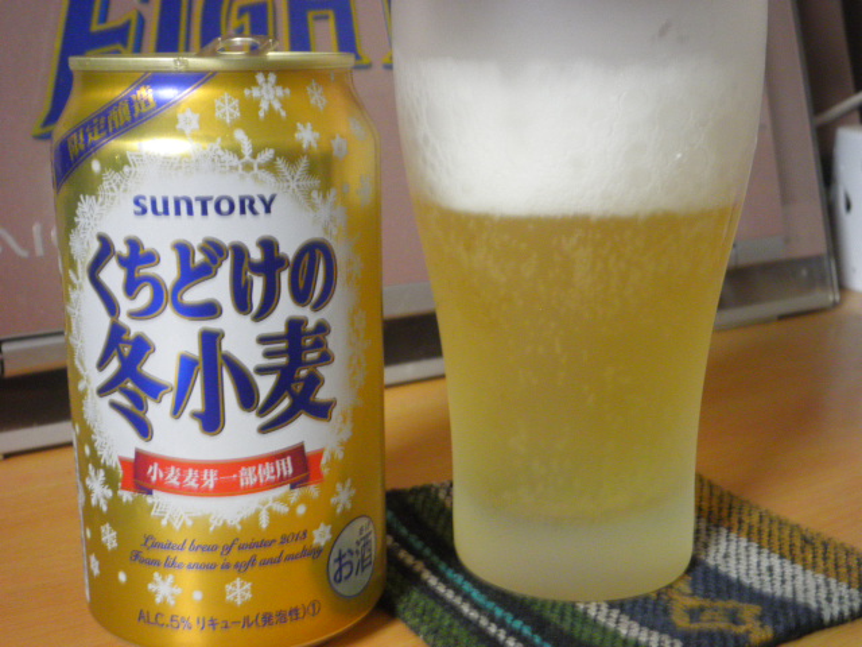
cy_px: 324
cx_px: 431
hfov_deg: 40.4
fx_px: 1170
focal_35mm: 47
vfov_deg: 30.9
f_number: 3.4
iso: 200
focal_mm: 8.3
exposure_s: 1/2
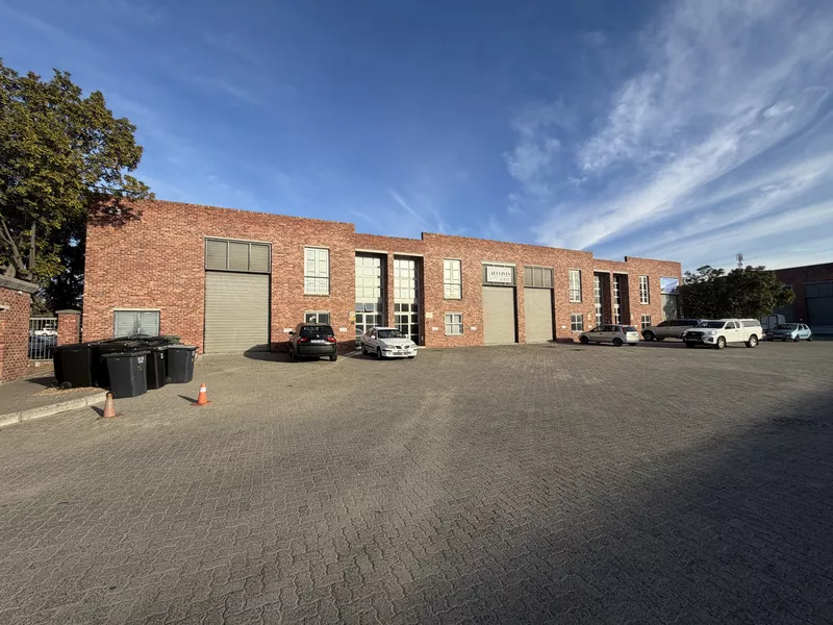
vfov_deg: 85.7
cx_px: 416
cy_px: 312
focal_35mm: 14
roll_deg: +1.4
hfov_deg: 102.1
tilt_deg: +2.8
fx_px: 337
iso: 32
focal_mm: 2.22
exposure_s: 1/770
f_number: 2.2
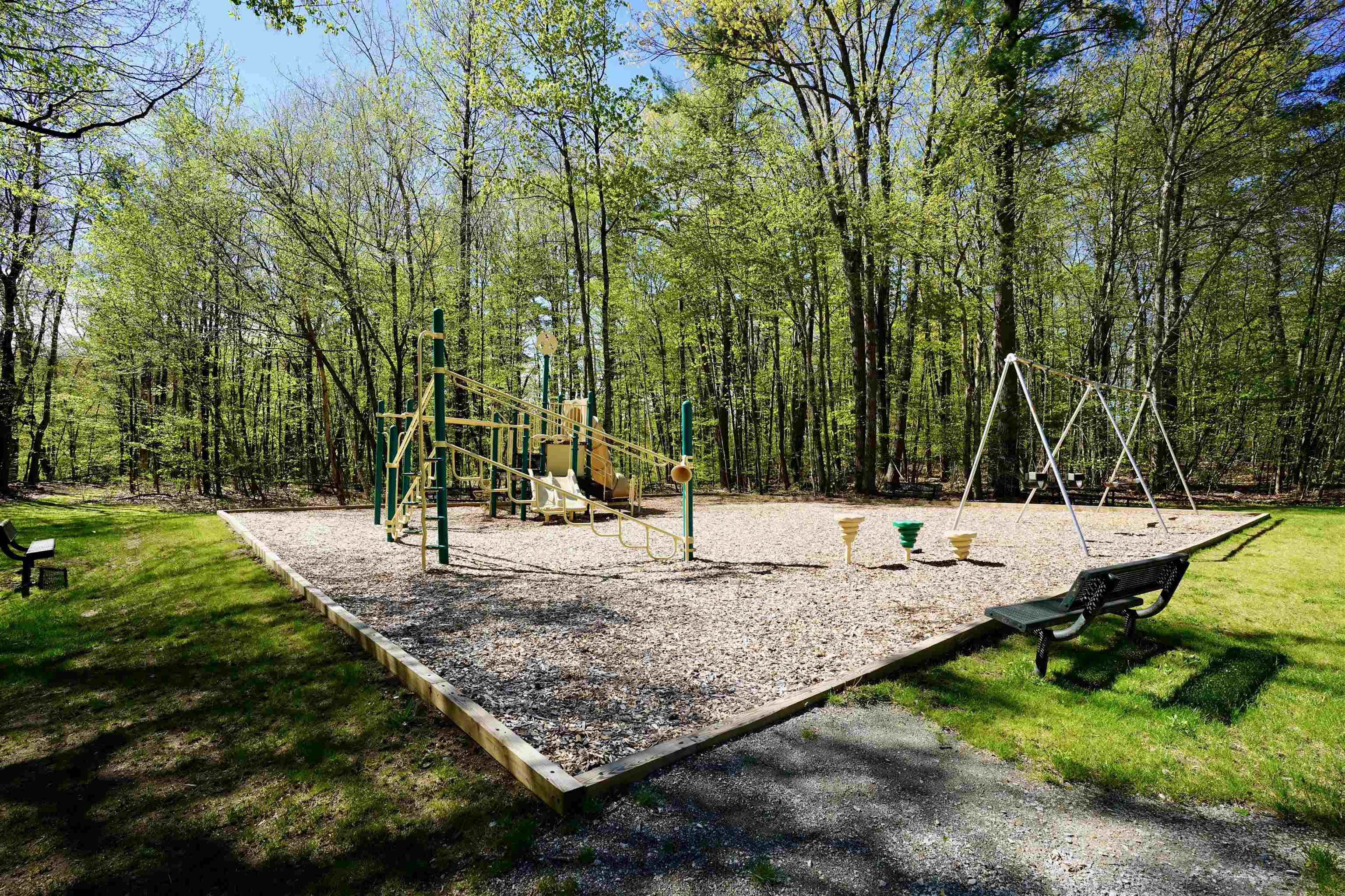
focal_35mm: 16
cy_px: 448
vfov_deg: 73.7
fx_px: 598
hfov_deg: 96.7
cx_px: 672
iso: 100
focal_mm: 16
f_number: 8
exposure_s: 1/125
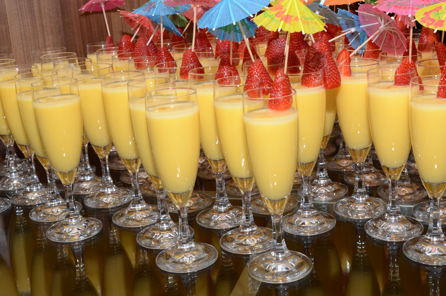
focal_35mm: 52
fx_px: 643
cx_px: 270
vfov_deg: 25.8
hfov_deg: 38.1
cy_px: 101
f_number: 8
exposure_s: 1/160
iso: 800
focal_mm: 22
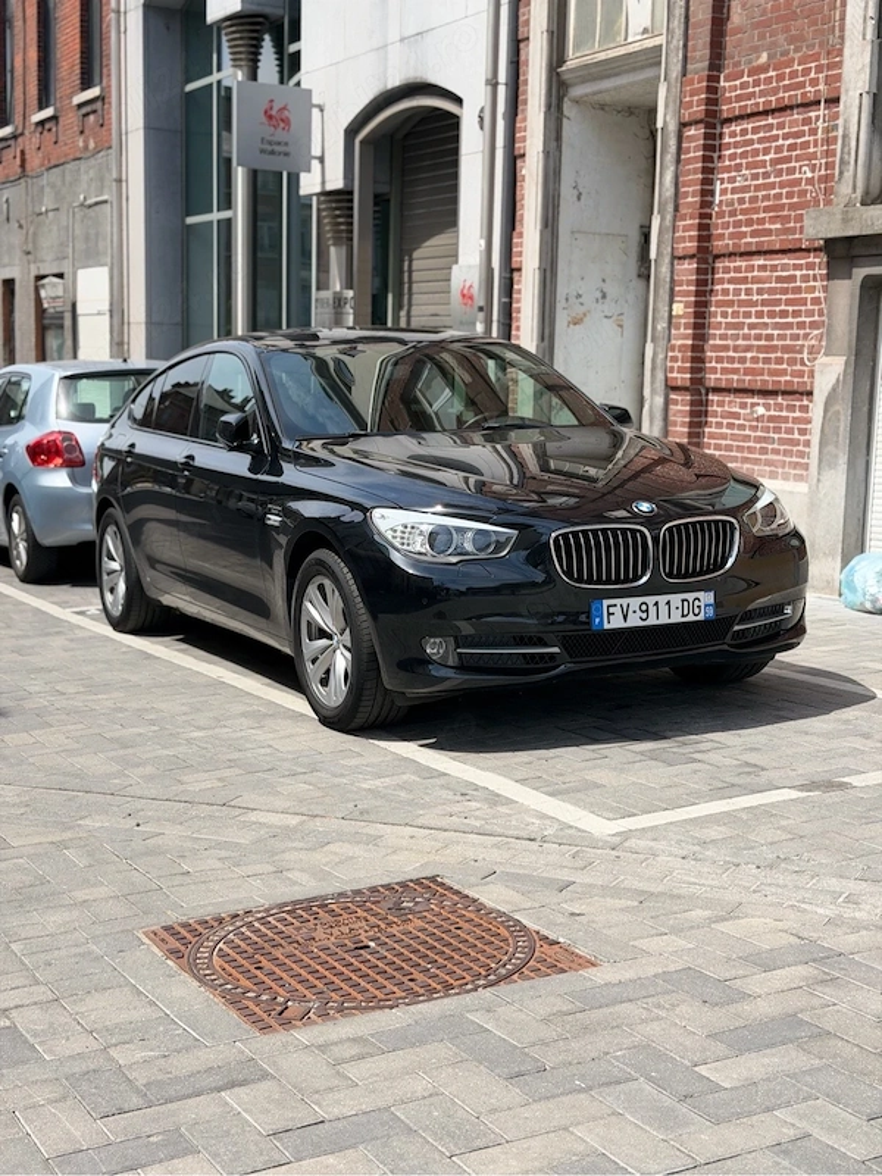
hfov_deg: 30.3
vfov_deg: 39.7
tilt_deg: -8.5
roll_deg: -1.8
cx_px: 441
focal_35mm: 48
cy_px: 588
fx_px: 1631
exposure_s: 1/4878
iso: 80
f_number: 1.78
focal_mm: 6.76
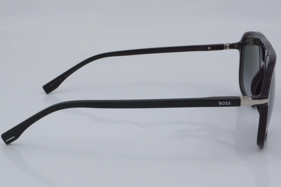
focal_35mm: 75
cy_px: 94
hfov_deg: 27.0
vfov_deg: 18.2
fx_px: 585
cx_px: 140
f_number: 32
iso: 100
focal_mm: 50
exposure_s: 1/4
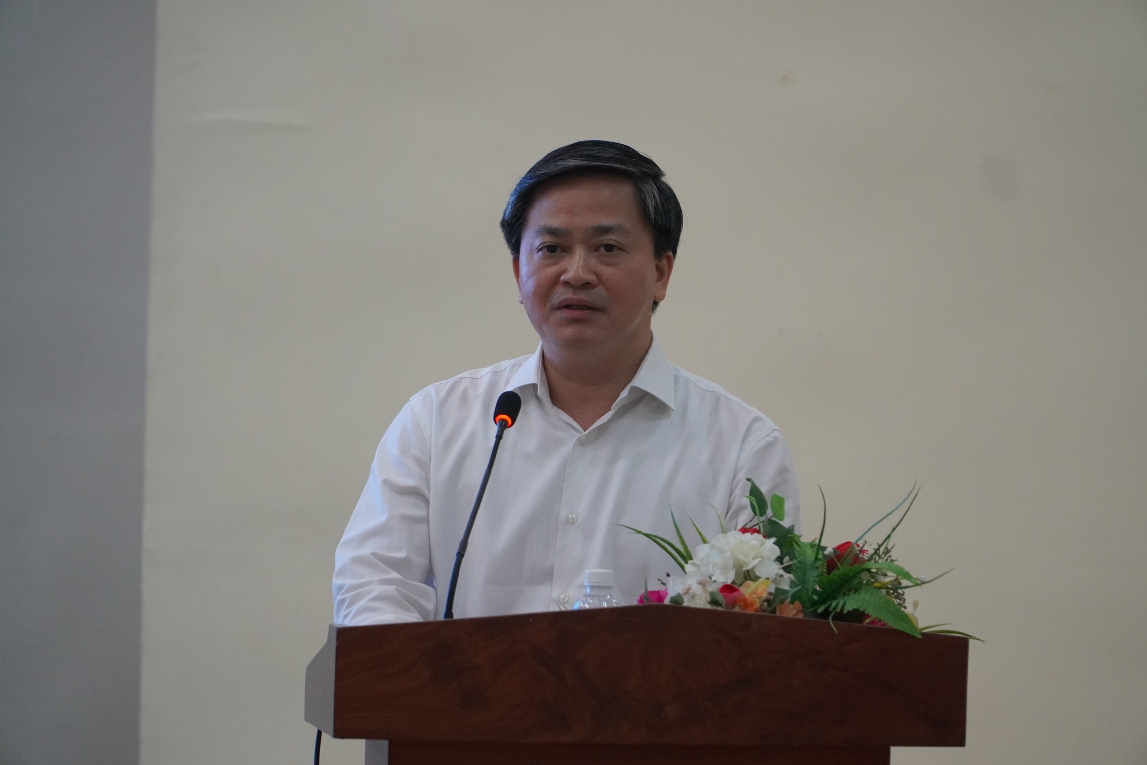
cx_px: 574
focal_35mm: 158
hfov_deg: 13.0
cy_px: 382
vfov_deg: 8.7
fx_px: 5018
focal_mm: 105
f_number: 4
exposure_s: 1/200
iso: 2000
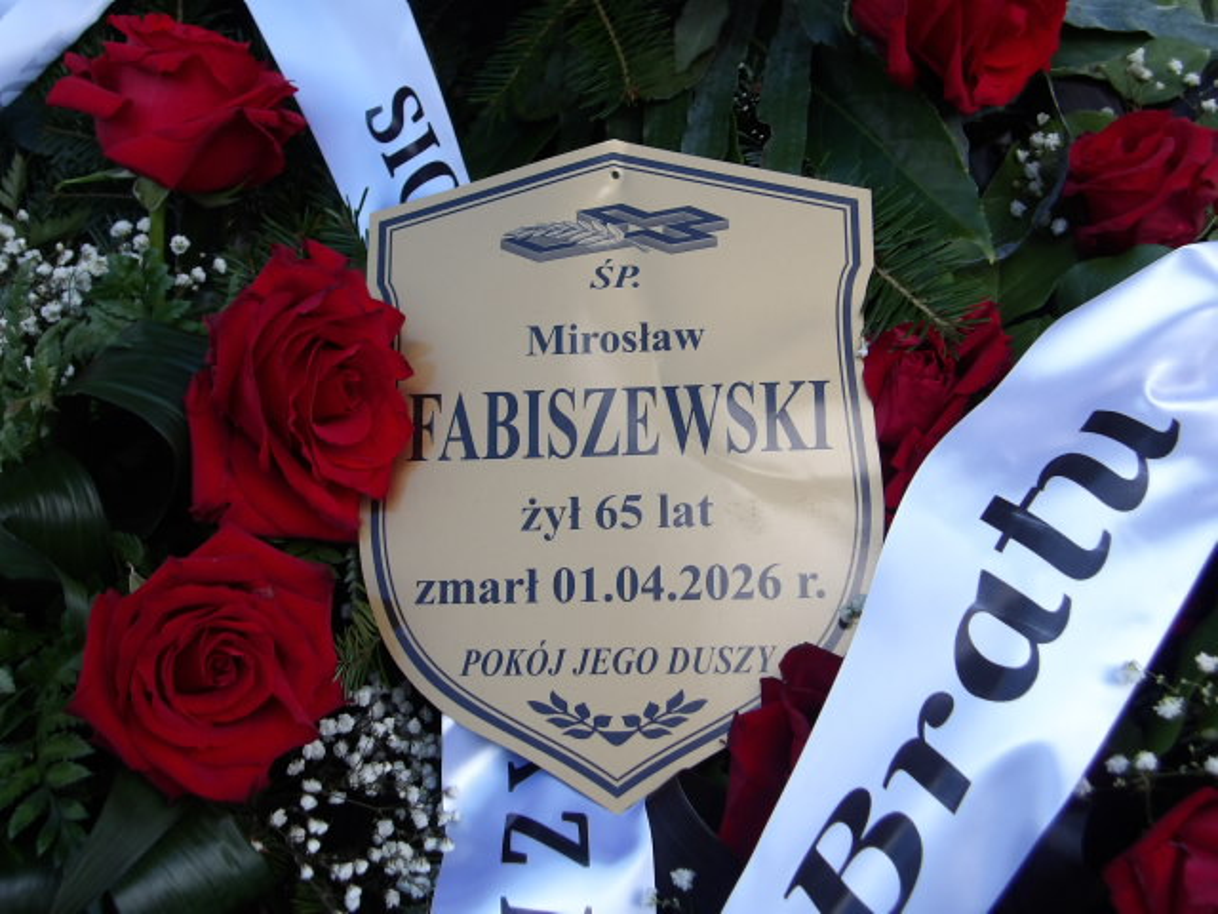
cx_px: 609
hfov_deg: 44.8
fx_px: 1478
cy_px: 457
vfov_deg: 34.3
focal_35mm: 42
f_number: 3.7
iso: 100
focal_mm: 7.6
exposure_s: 1/202
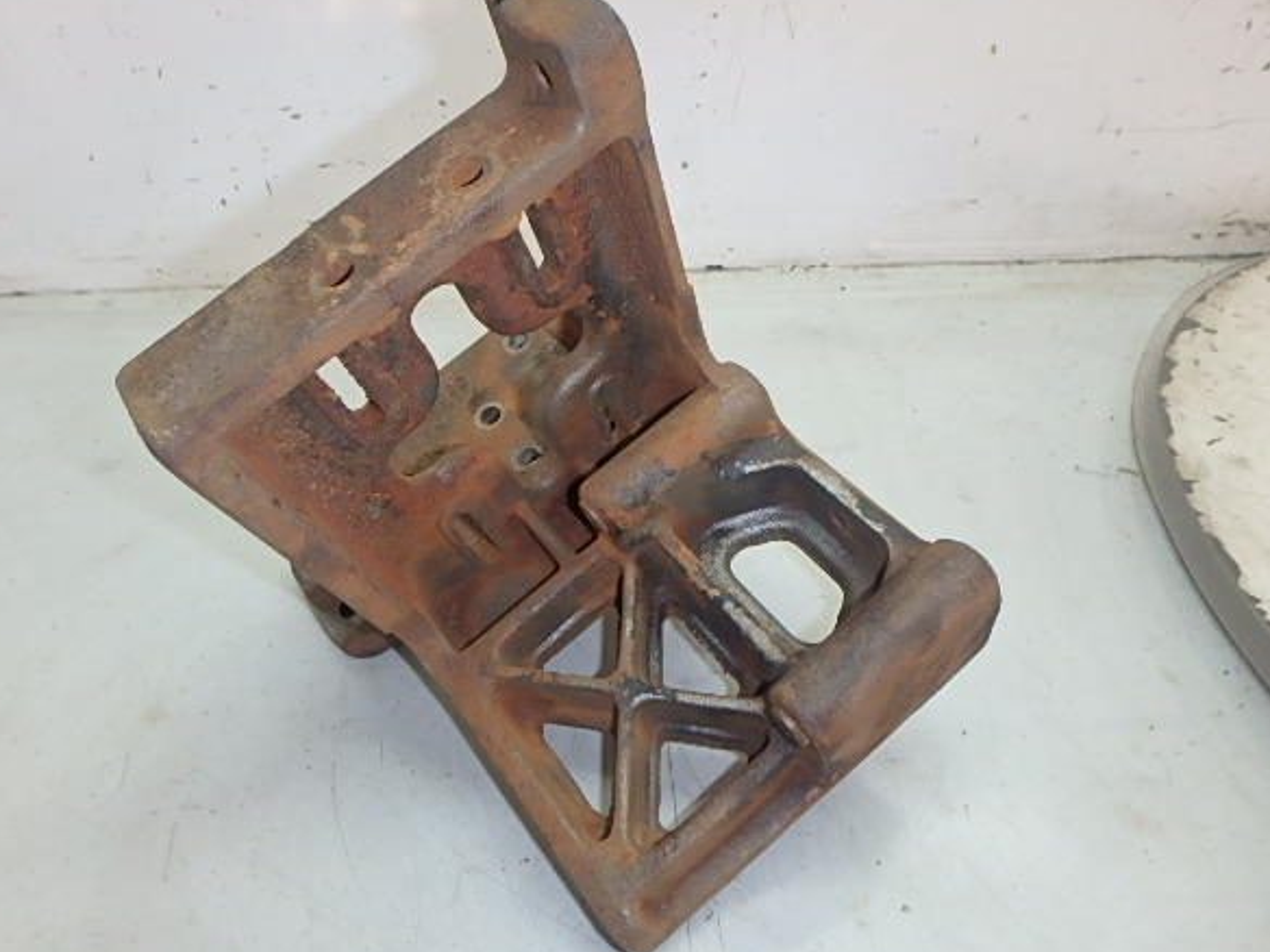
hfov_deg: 73.8
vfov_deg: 58.9
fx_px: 844
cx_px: 592
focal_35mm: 23
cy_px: 491
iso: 200
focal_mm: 3.7
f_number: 3.5
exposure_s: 1/40
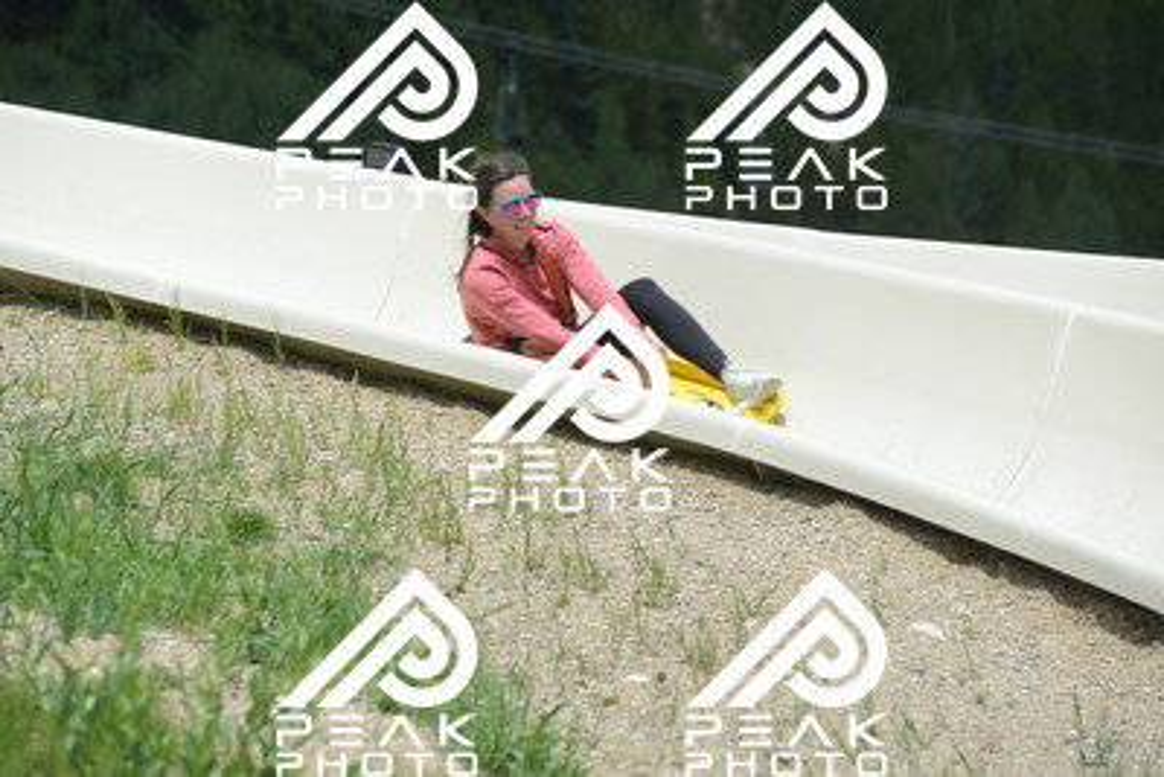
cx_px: 582
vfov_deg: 7.0
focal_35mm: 195
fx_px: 6307
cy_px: 388
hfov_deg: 10.5
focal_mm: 195
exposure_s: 1/640
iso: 250
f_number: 6.3
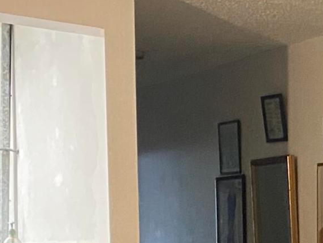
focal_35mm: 131
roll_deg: -2.5
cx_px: 574
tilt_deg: -9.6
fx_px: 1222
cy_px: 464
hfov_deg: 13.5
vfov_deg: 10.5
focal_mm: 4.25
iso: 500
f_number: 1.8
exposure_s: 1/40
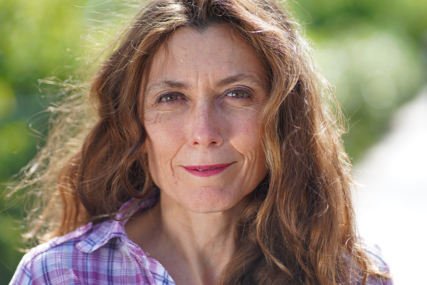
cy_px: 142
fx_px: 1506
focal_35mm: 127
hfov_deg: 16.1
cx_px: 214
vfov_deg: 10.8
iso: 100
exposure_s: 1/1000
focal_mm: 85
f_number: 2
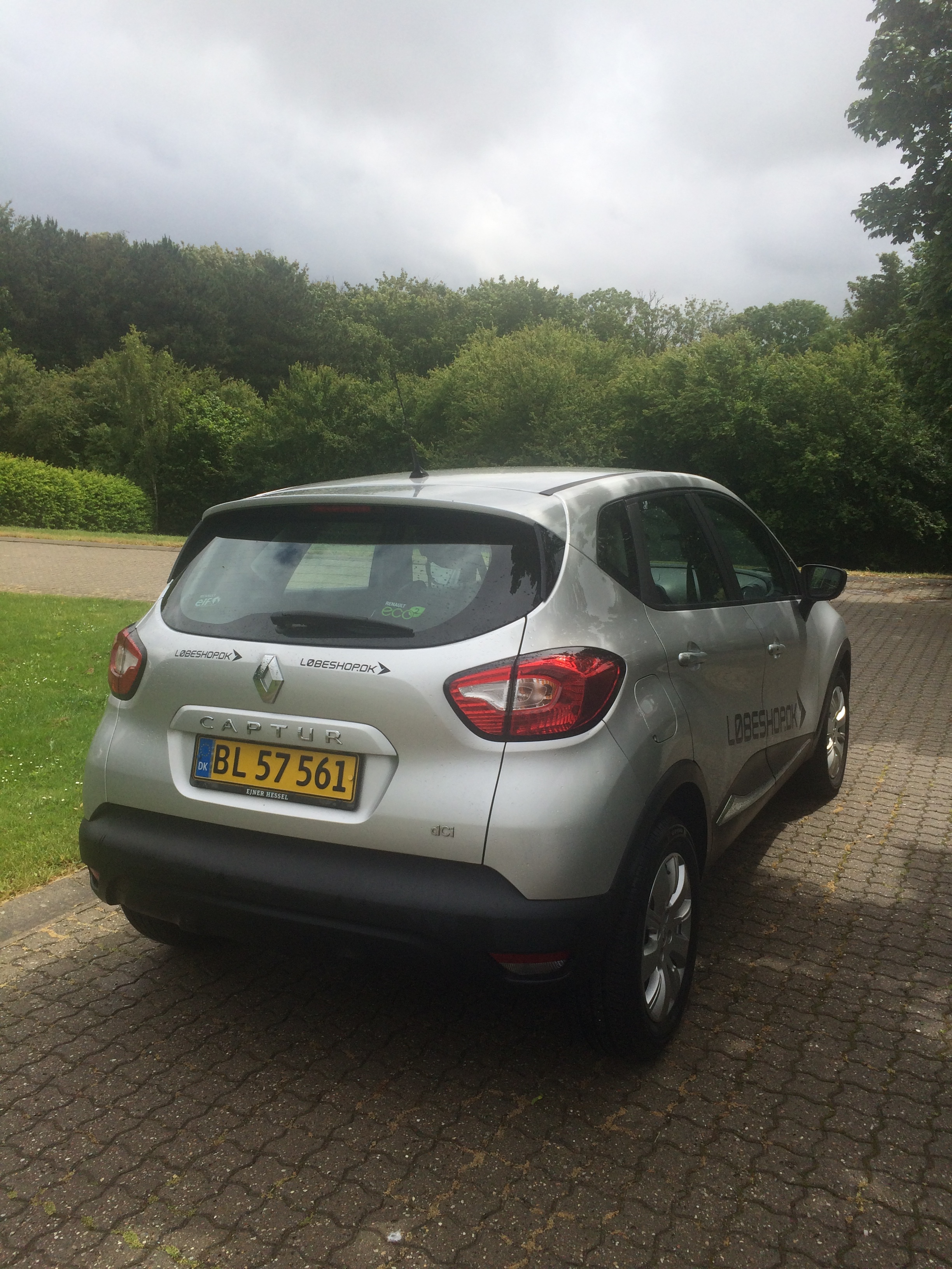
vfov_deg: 61.7
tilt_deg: -13.9
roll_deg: +0.7
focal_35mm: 29
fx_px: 1063
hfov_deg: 48.2
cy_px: 634
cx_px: 476
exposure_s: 1/2160
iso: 32
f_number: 2.2
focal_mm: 4.15
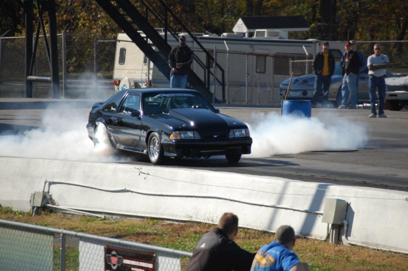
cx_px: 204
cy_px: 136
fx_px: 3395
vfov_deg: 4.6
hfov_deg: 6.9
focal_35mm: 300
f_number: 5.6
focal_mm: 200
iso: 400
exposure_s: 1/2000
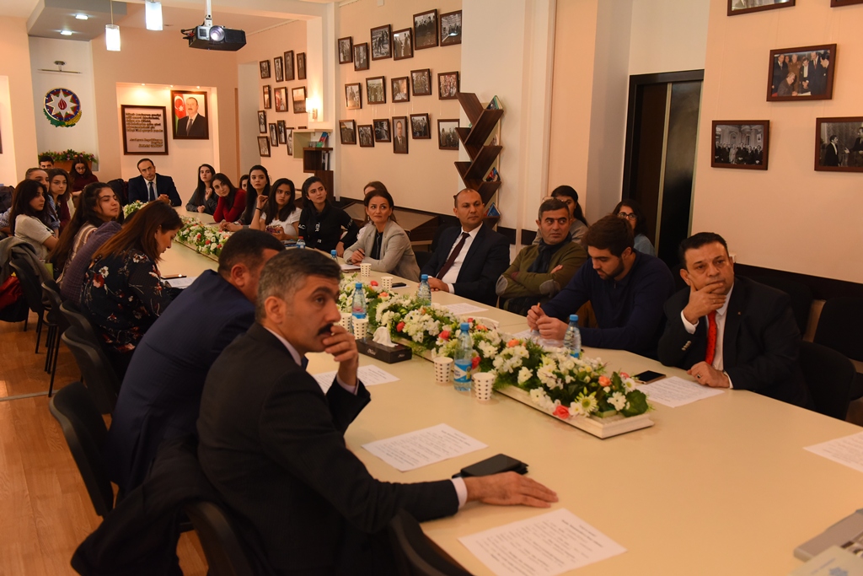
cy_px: 288
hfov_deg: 58.7
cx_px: 432
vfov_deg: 41.1
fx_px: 767
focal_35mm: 32
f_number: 5
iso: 2000
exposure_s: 1/100
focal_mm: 32
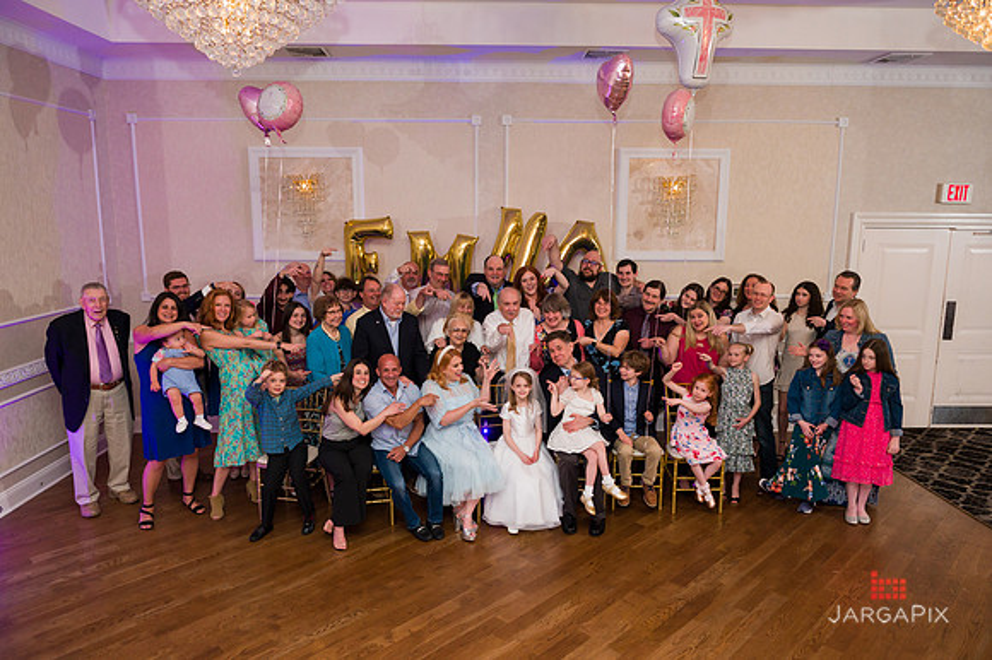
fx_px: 661
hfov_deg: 73.8
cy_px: 330
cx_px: 496
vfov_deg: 53.1
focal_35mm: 24
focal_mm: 24
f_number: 5
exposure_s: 1/200
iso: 1250
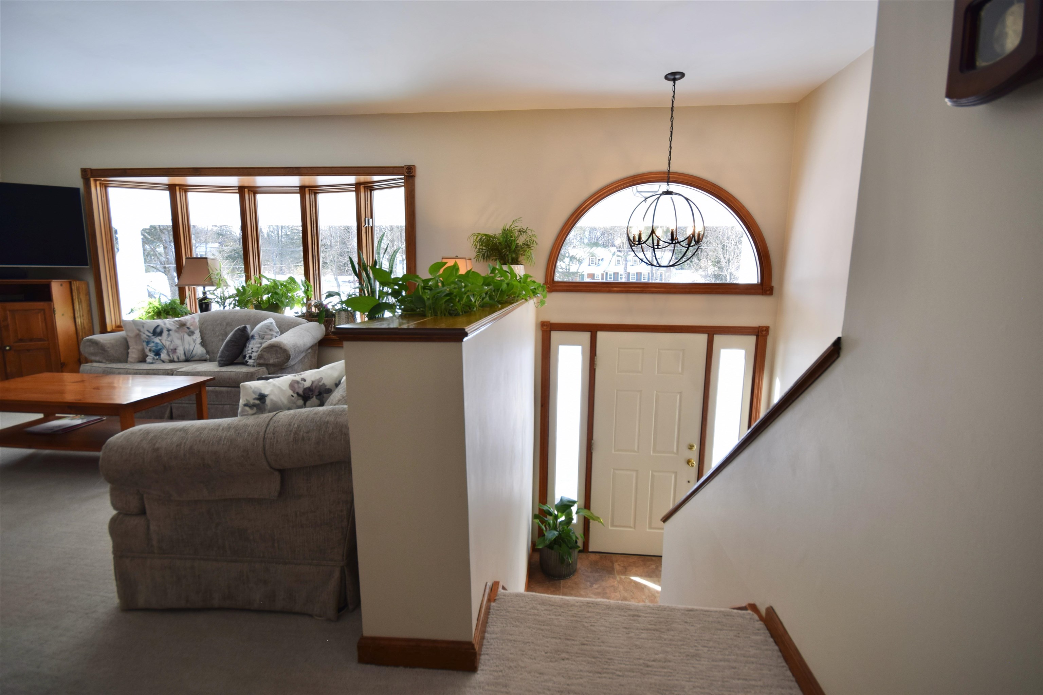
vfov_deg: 77.3
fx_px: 435
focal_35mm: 15
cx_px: 522
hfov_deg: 100.4
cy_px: 348
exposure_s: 1/50
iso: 200
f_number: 7.1
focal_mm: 10
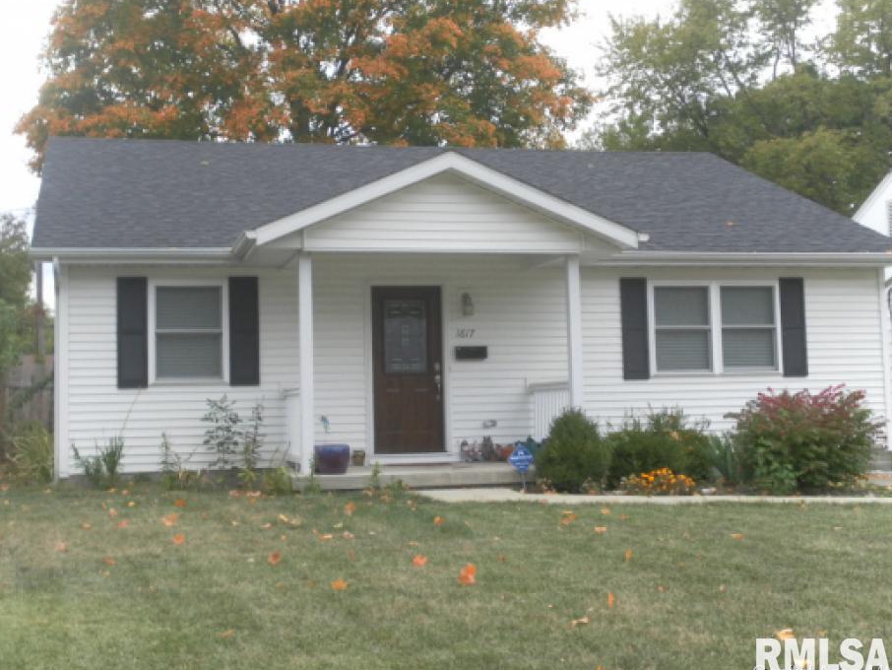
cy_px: 310
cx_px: 402
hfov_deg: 36.8
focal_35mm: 52
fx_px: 1340
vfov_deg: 28.0
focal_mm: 8.2
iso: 80
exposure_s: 1/60
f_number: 4.3
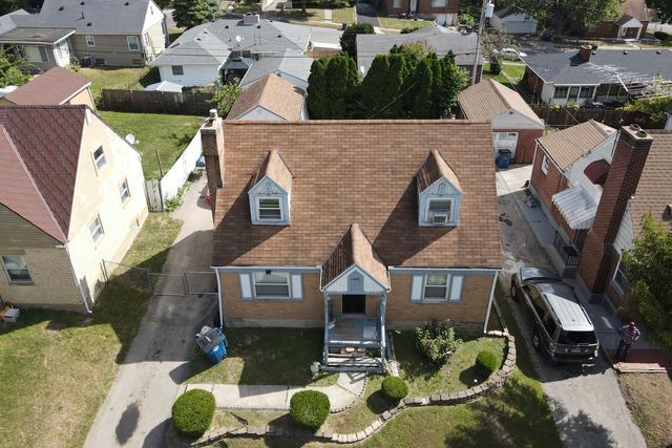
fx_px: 485
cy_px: 189
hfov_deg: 69.4
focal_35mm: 26
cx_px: 326
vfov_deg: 49.4
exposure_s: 1/400
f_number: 2.8
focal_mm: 4.5
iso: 100
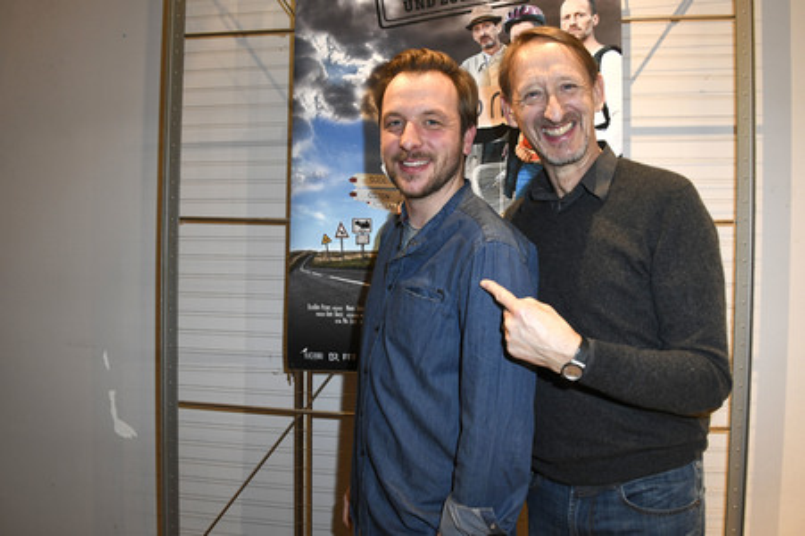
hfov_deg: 65.5
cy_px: 268
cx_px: 402
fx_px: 626
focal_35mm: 28
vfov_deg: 46.3
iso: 2000
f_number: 6.3
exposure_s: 1/60
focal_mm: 28
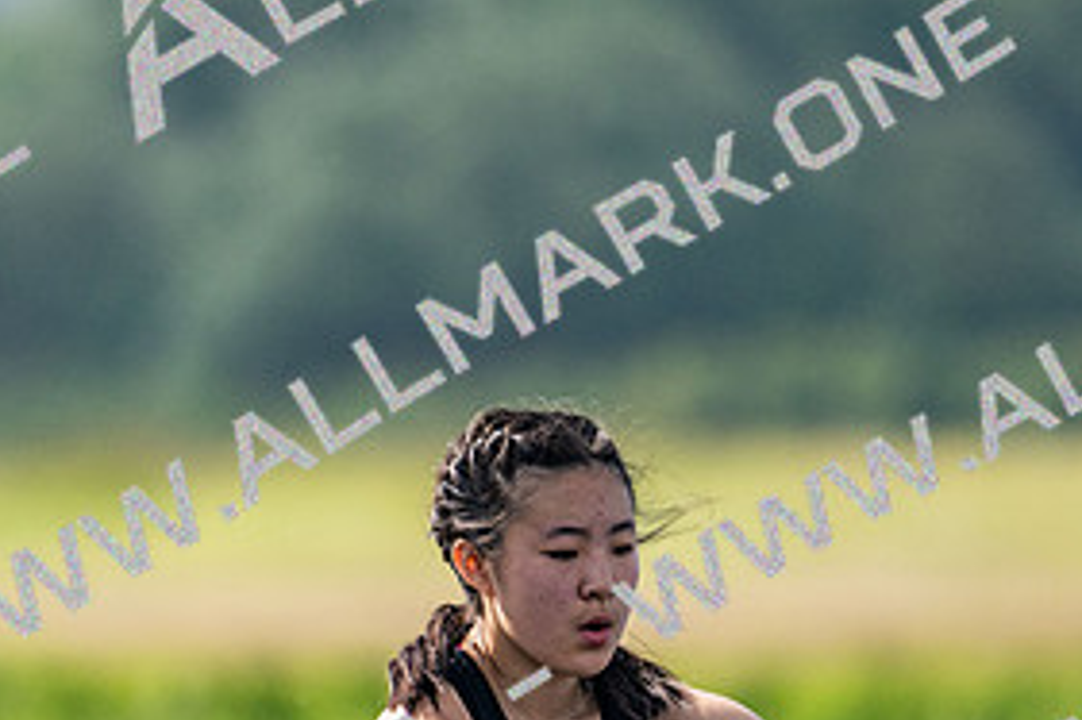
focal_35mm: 1238
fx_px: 37186
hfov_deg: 1.7
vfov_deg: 1.1
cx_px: 331
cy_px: 705
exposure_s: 1/2500
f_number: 4.5
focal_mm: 400
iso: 280
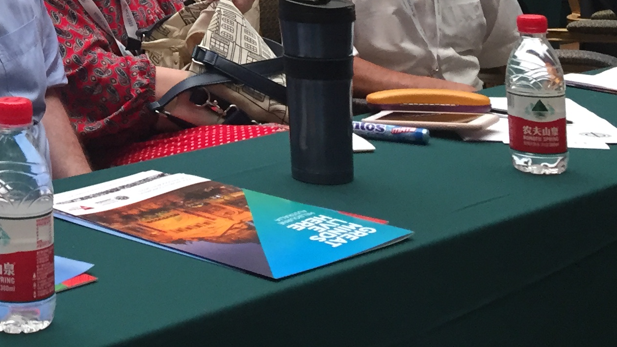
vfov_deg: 13.4
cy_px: -253
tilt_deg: +5.4
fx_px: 1341
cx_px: -64
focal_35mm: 82
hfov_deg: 24.2
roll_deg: -0.6
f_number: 2.2
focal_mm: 4.15
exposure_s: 1/30
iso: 50
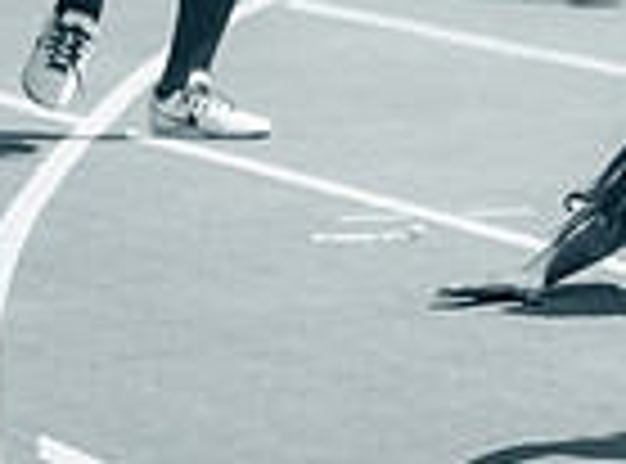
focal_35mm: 393
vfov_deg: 3.7
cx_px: 1376
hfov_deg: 5.0
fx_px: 7077
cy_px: -271
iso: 100
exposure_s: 1/2500
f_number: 2.8
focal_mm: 80
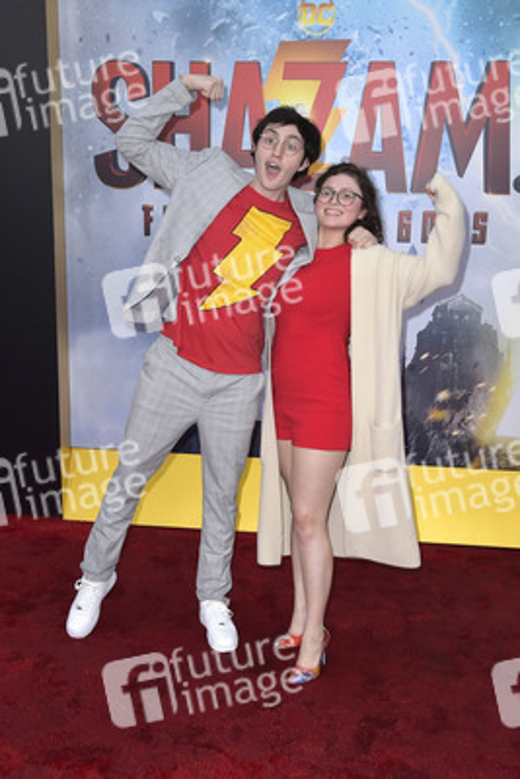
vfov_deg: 50.7
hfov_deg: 35.1
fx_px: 823
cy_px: 390
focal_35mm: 38
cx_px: 260
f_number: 6.3
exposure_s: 1/250
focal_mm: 38
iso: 320
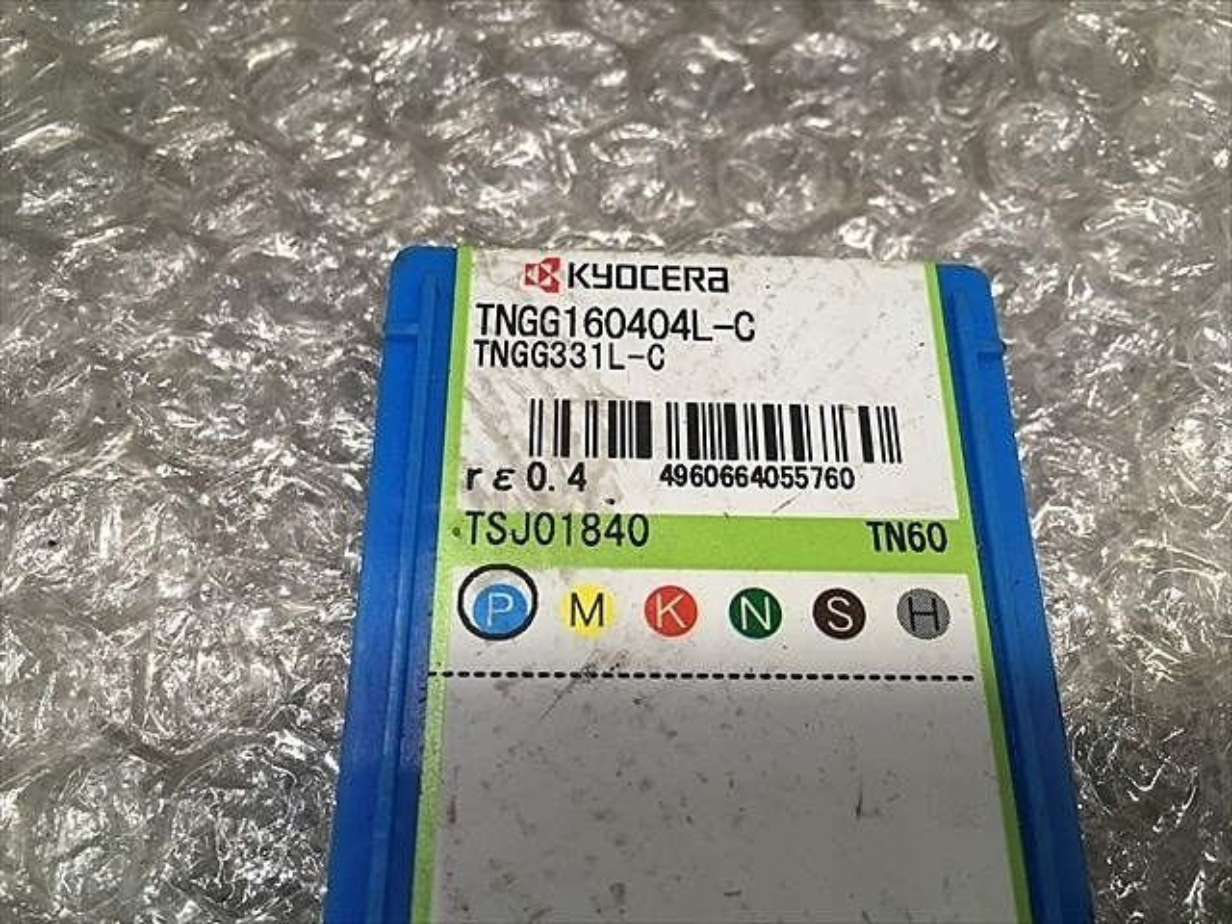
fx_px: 1032
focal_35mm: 29
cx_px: 616
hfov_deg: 61.7
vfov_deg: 48.2
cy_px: 462
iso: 40
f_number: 2.2
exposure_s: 1/30
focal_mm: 4.15
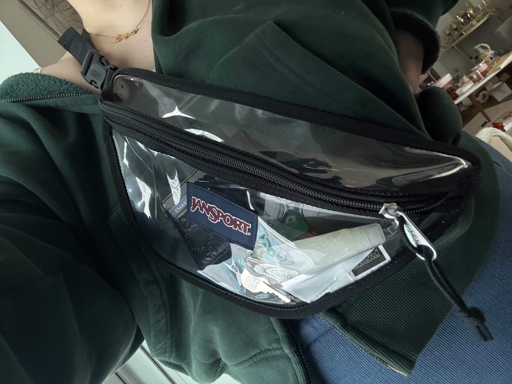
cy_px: 192
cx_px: 256
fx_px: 340
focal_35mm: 23
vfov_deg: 58.9
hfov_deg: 73.9
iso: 400
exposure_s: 1/40
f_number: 1.9
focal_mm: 2.69
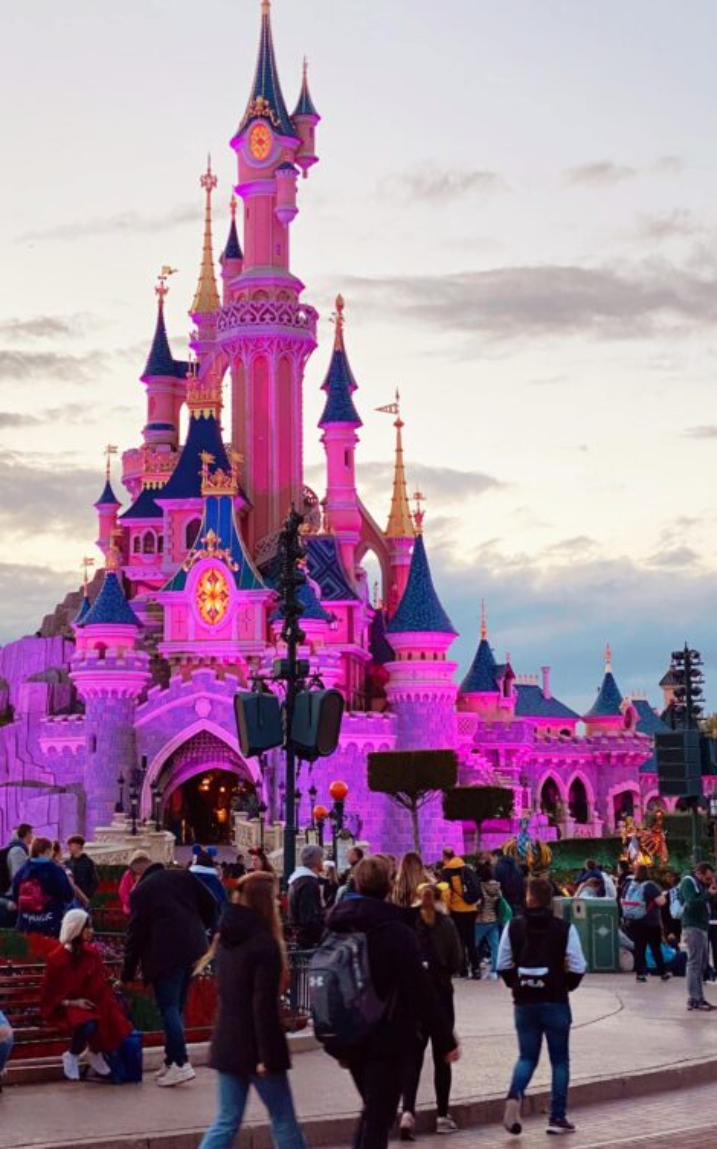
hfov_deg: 17.4
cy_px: 427
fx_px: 2347
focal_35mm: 75
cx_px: 293
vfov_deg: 27.4
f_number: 2
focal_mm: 6
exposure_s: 1/50
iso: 100
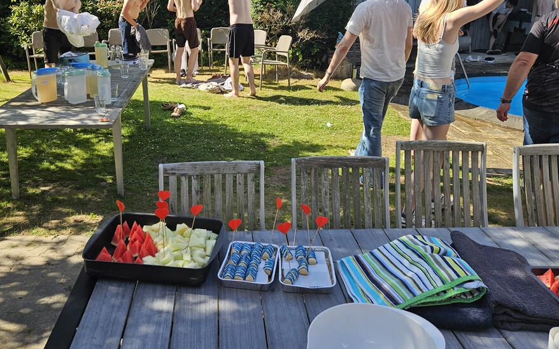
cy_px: 102
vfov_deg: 38.7
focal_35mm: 32
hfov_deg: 59.6
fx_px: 488
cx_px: 264
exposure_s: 1/929
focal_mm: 5.4
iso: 32
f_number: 1.8
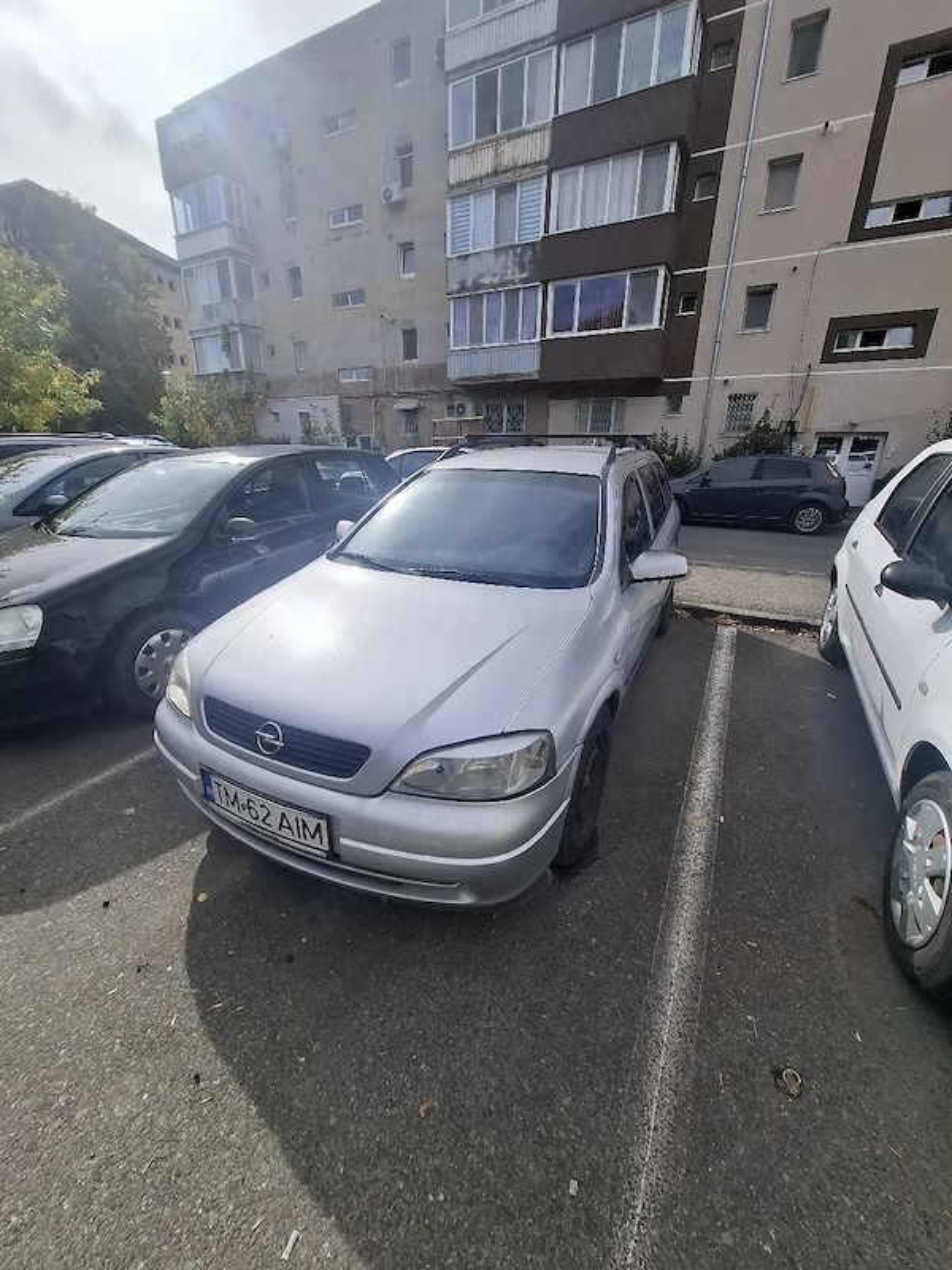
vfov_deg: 106.2
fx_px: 477
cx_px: 476
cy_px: 635
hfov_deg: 89.9
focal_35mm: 13
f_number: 2.2
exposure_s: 1/2000
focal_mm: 1.74
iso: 40
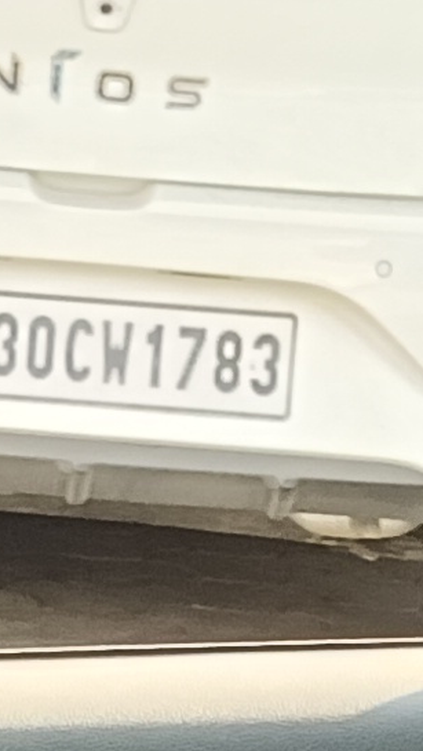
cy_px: 1805
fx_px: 4402
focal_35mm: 221
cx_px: -40
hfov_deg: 5.5
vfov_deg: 8.8
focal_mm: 3.98
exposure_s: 1/100
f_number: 1.8
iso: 400
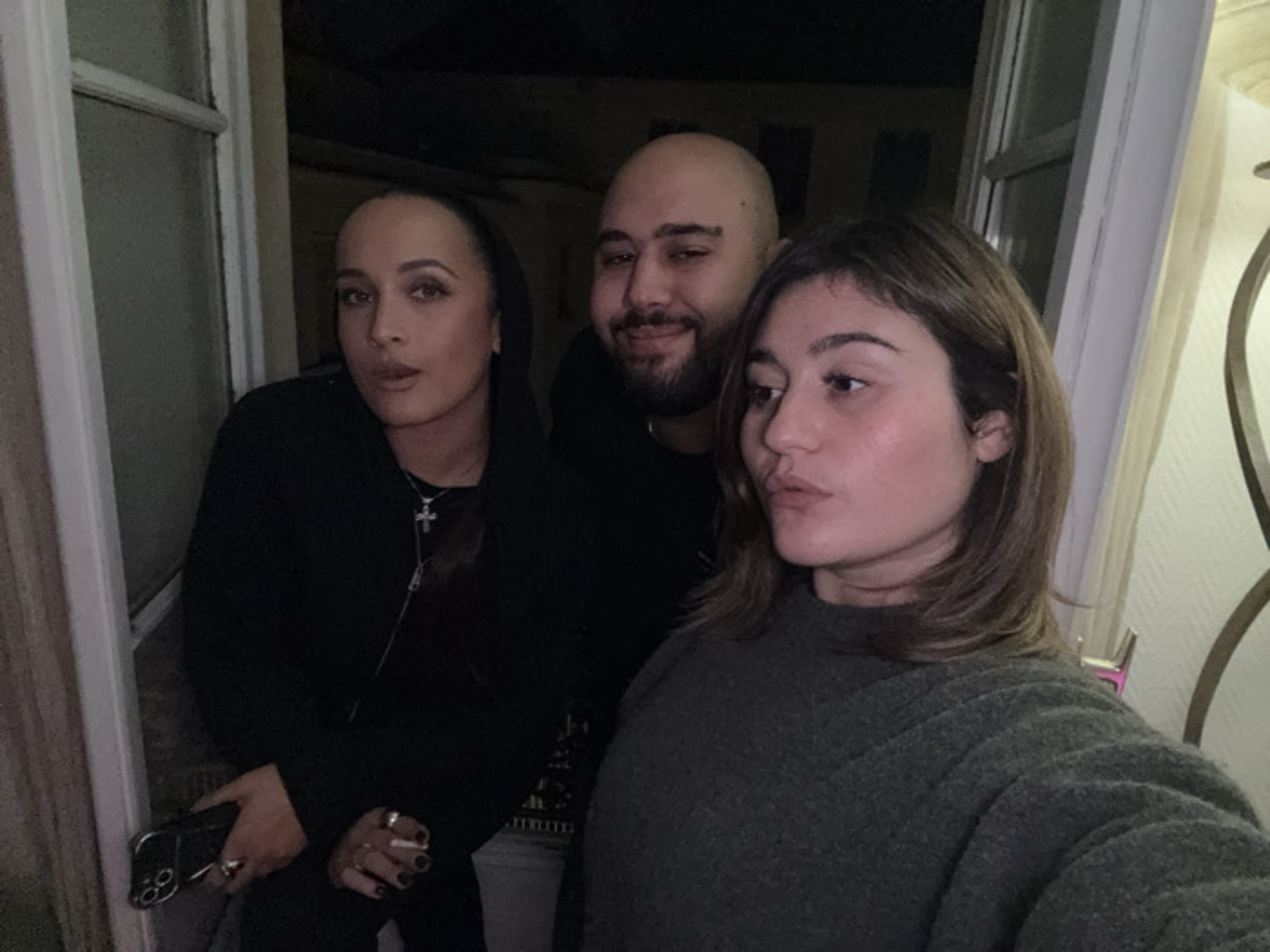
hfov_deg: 73.9
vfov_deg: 58.9
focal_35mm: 23
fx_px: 844
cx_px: 635
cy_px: 476
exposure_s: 1/18
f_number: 1.9
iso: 400
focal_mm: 2.69
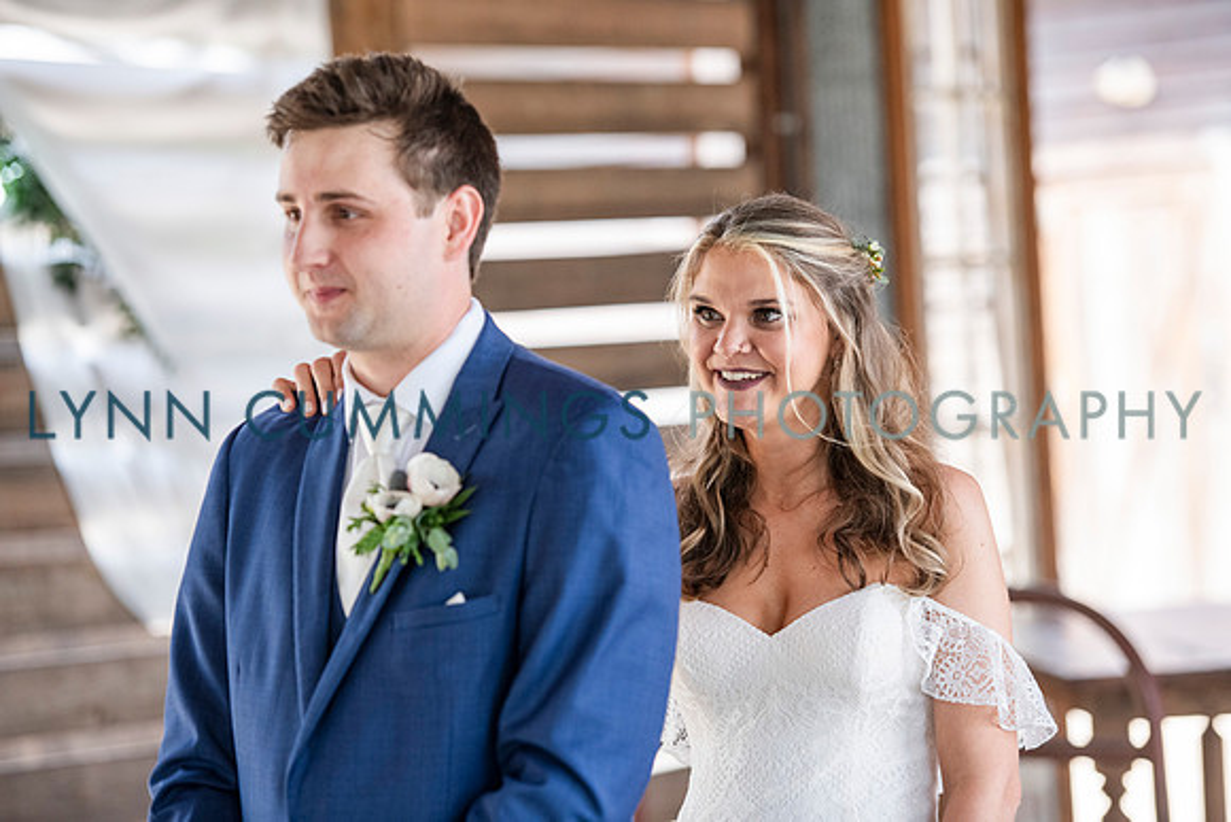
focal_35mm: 130
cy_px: 411
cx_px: 616
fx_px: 4446
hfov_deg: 15.8
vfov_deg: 10.6
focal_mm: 130
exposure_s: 1/1000
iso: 1250
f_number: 3.2
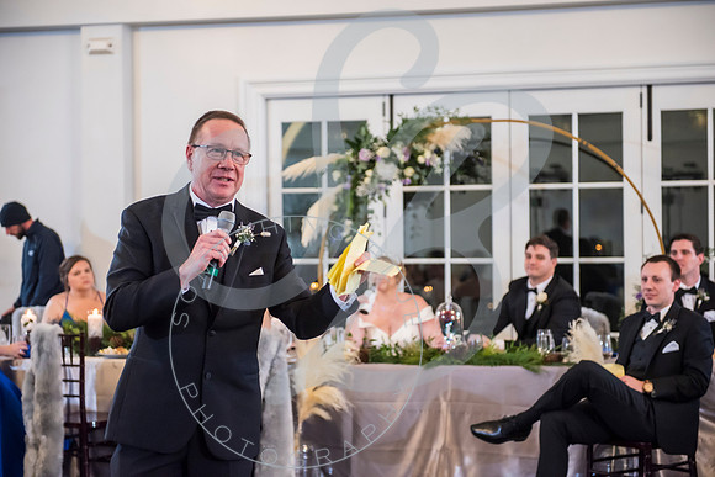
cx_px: 358
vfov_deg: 19.5
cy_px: 238
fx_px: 1391
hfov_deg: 28.8
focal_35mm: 70
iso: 1600
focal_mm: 70
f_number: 2.8
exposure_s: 1/125
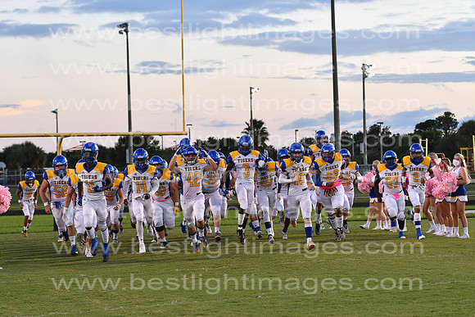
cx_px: 238
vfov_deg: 13.0
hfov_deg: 19.5
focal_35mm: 105
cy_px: 158
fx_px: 1386
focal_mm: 70
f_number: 4
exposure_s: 1/800
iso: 1600
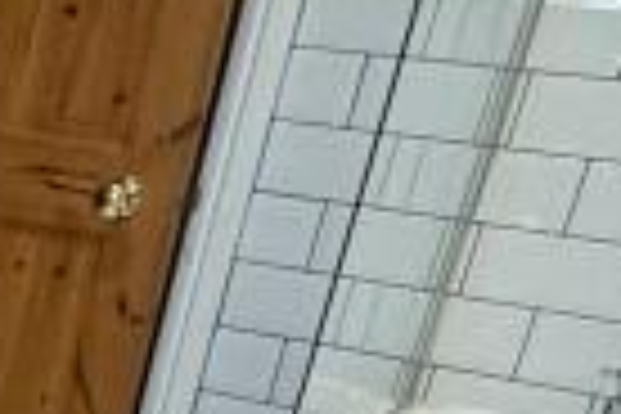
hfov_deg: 14.6
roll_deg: -1.3
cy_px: 734
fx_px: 1863
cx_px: -716
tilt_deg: -27.7
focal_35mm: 108
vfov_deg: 11.8
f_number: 2.2
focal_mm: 2.22
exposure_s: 1/100
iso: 200
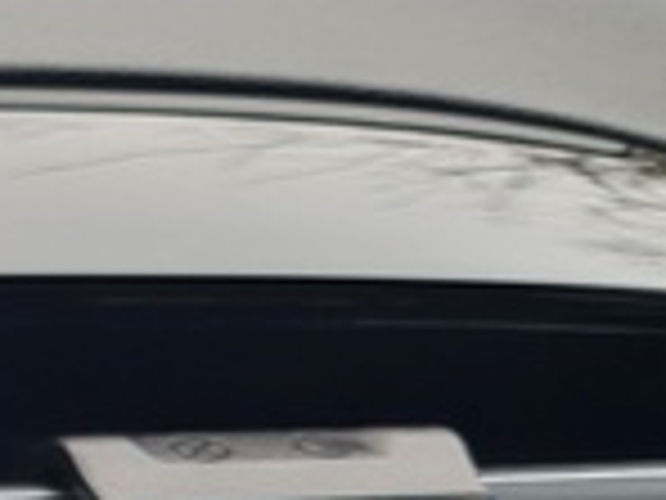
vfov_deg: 7.6
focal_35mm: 180
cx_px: -922
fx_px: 3463
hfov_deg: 9.7
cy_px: 1302
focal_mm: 5.4
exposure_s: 1/110
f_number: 1.8
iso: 50
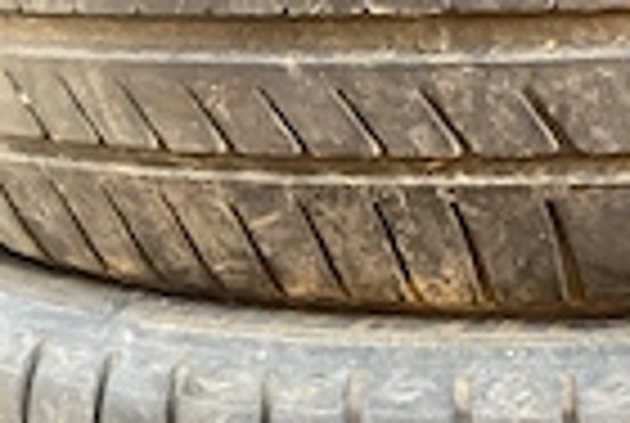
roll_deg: -1.5
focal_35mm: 77
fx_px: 1350
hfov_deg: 25.4
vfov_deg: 17.6
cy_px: 360
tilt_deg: -14.1
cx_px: 580
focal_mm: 4.25
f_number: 1.8
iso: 80
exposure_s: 1/121
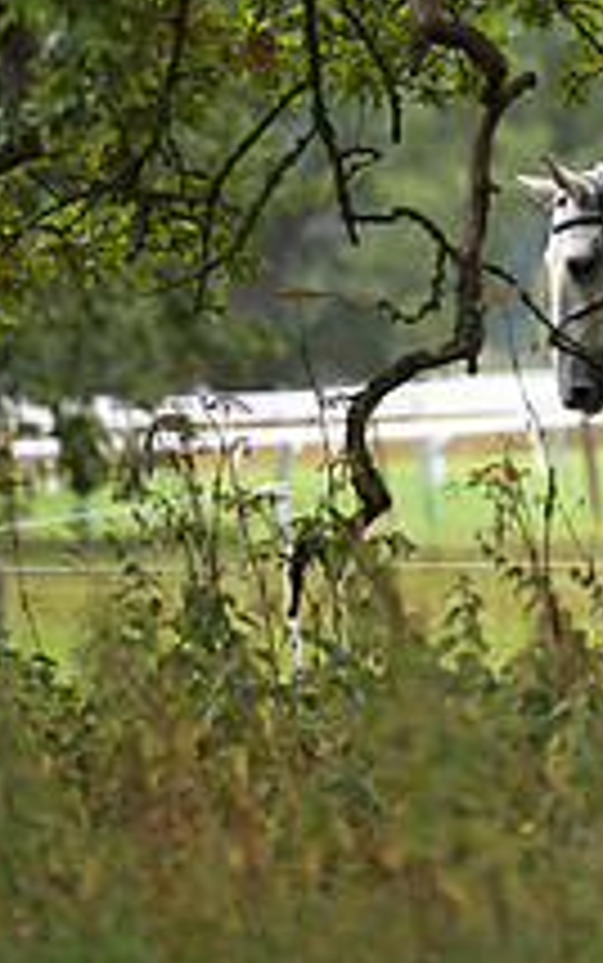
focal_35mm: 552
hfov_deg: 2.4
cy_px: 151
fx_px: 14495
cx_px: 1102
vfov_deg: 3.8
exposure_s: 1/1250
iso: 640
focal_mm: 200
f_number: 3.2
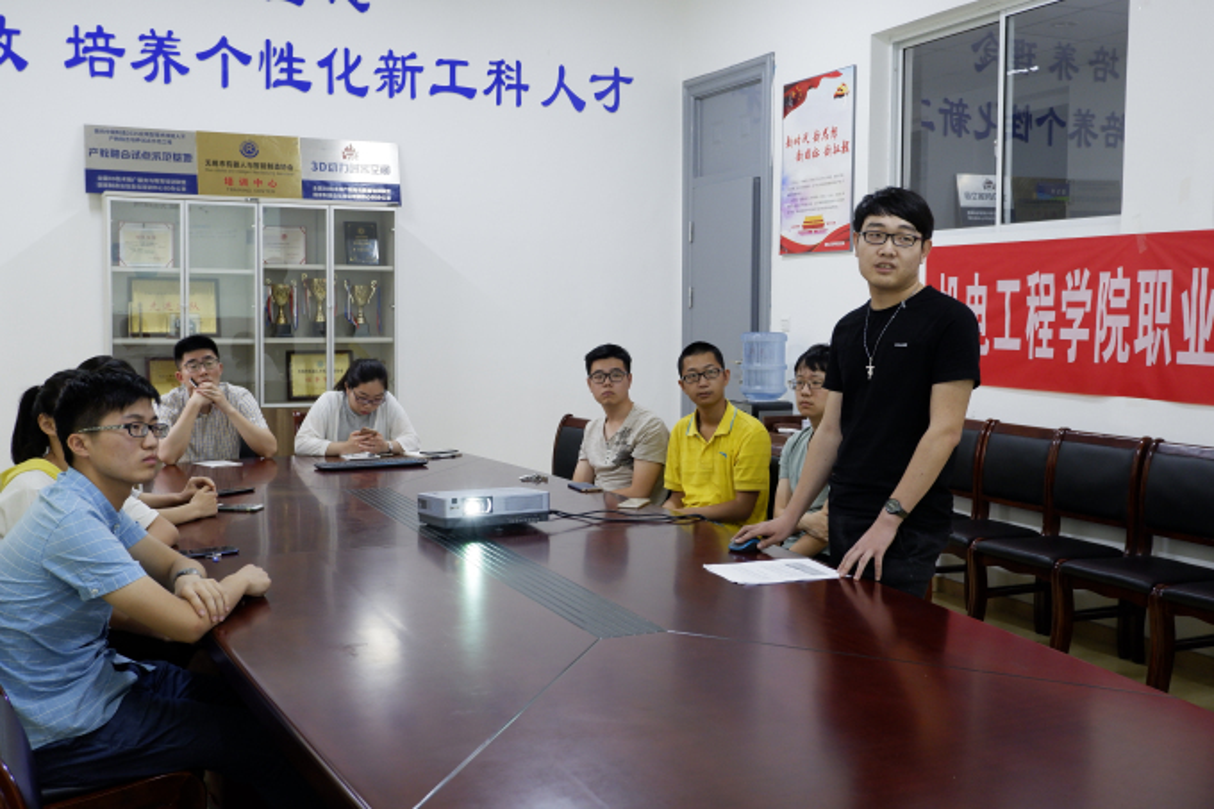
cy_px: 404
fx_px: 1214
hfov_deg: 53.1
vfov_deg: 36.9
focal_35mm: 36
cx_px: 607
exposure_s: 1/38
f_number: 4.4
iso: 1250
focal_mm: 24.9
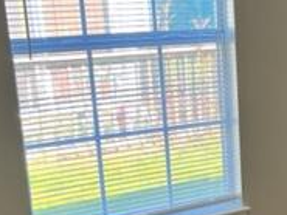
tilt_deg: -17.0
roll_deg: +0.4
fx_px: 747
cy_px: 186
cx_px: 365
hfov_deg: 20.1
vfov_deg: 16.3
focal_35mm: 90
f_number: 1.5
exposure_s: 1/155
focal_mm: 5.7
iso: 64
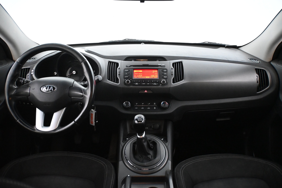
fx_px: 358
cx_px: 141
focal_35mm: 46
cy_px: 94
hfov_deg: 43.0
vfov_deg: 29.4
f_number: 4.8
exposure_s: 1/60
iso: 6400
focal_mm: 30.5
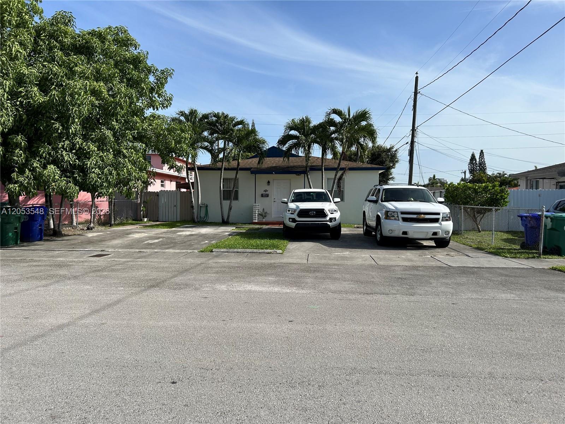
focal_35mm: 26
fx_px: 424
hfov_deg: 67.3
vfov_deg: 53.1
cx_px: 282
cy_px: 212
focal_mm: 5.7
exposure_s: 1/4274
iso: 50
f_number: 1.5
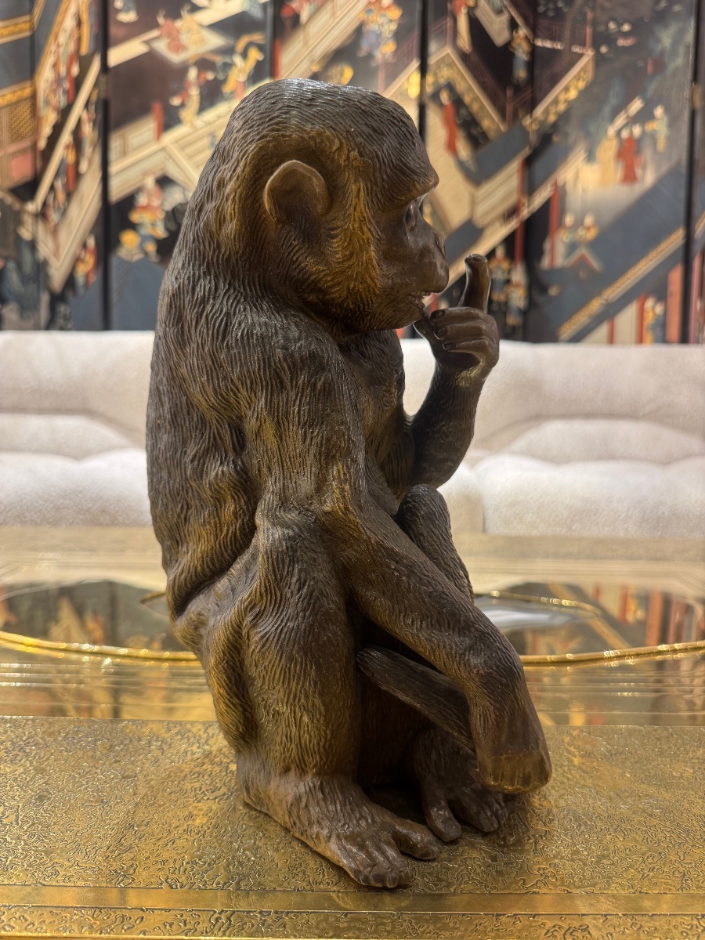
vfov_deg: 71.6
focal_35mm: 24
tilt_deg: -4.9
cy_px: 470
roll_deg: -1.3
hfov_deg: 56.8
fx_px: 652
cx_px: 352
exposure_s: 1/50
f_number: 1.78
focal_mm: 6.76
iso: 160
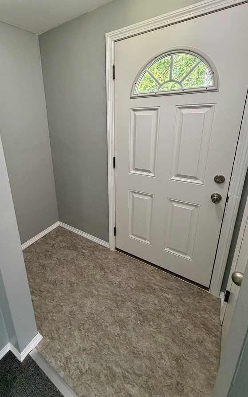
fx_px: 184
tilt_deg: -16.7
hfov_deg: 66.9
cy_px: 172
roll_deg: +2.1
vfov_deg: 93.8
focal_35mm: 17
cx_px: 92
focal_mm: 2.22
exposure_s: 1/60
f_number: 2.2
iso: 160
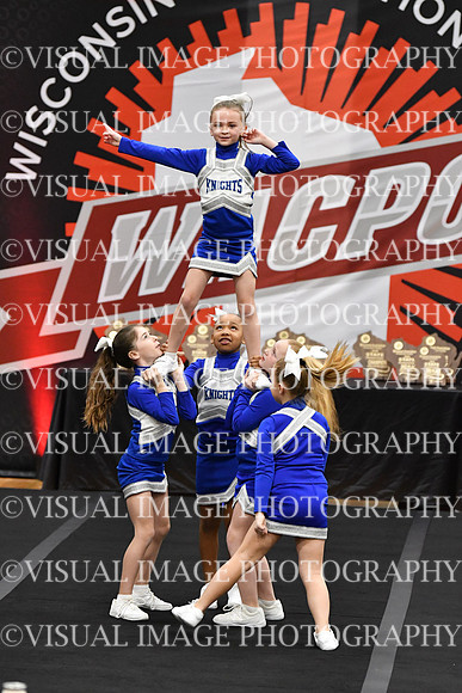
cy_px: 346
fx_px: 4040
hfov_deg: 6.5
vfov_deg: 9.8
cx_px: 231
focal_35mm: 210
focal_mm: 140
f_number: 2.8
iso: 5000
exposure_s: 1/800
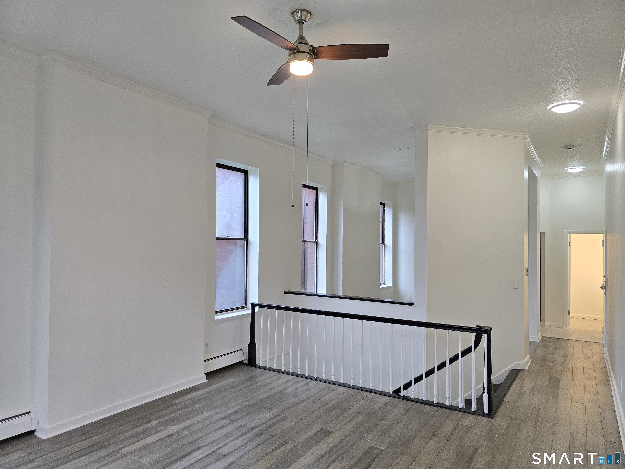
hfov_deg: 73.9
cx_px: 312
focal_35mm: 23
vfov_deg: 58.9
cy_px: 234
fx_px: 415
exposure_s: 1/120
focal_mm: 6.3
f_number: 1.7
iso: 200
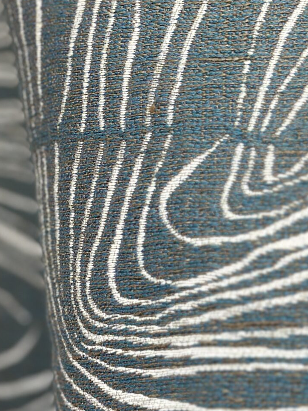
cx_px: 160
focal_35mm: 128
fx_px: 1519
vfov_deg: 15.4
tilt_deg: -22.0
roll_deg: -1.0
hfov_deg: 11.6
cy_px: 213
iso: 100
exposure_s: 1/169
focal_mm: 6.86
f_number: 1.78
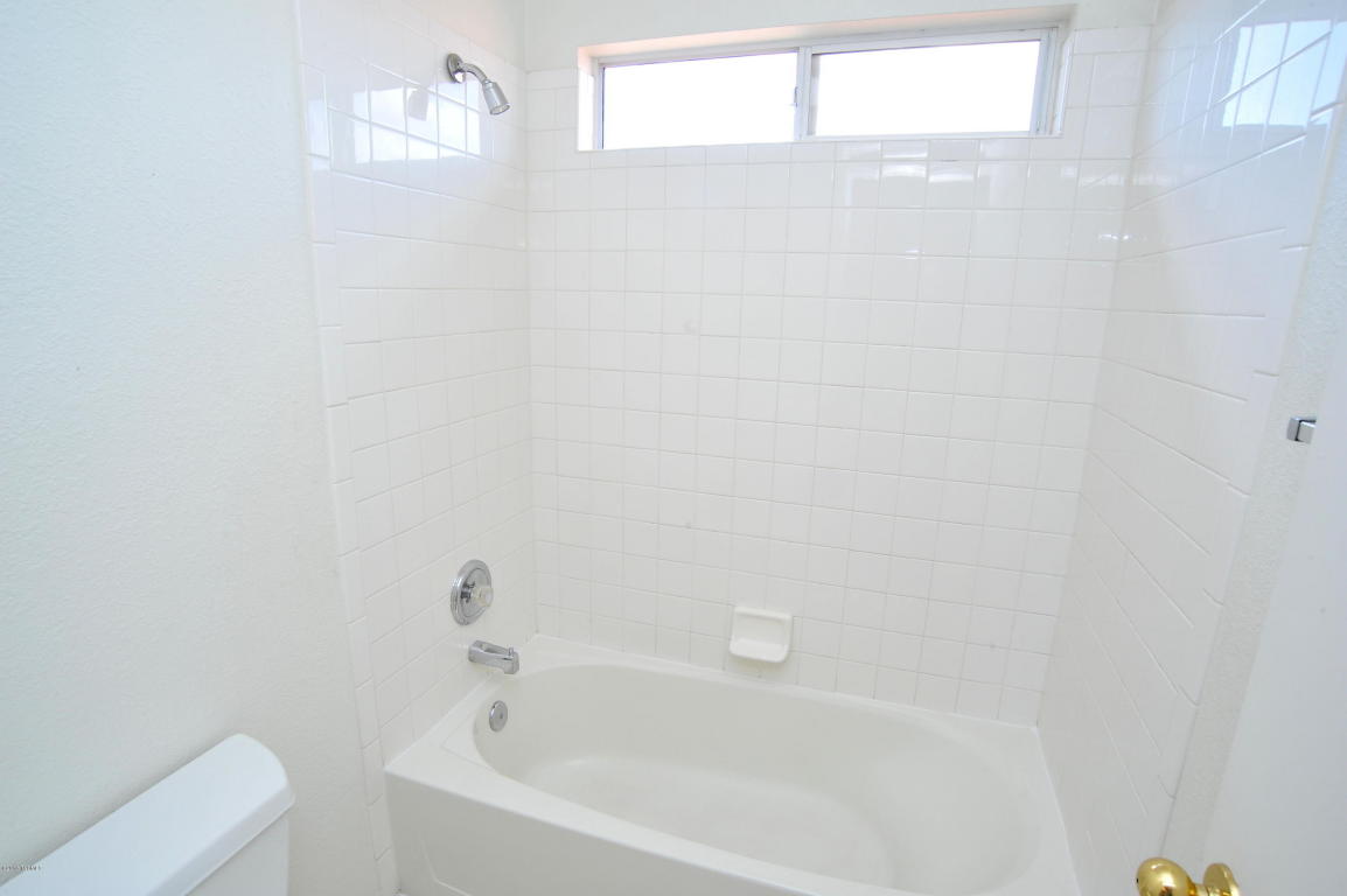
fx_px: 673
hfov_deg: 90.0
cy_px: 448
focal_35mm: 18
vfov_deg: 67.3
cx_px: 674
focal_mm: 18
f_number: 14
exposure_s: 1/40
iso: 1000
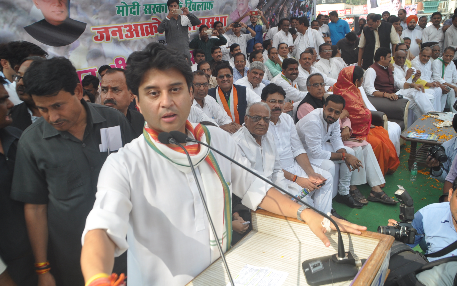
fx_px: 349
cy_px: 134
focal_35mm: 28
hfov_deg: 66.5
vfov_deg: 44.5
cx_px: 230
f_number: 7.1
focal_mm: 18
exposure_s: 1/200
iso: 200
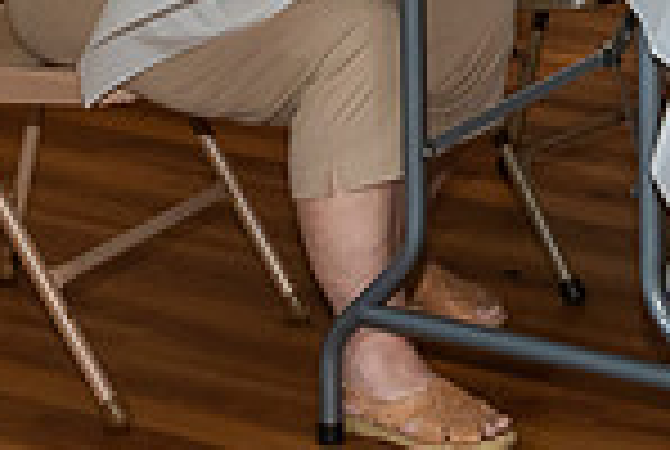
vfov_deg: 7.3
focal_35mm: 181
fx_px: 3375
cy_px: -473
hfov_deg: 11.2
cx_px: 729
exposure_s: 1/125
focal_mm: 24
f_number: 4
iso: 1000
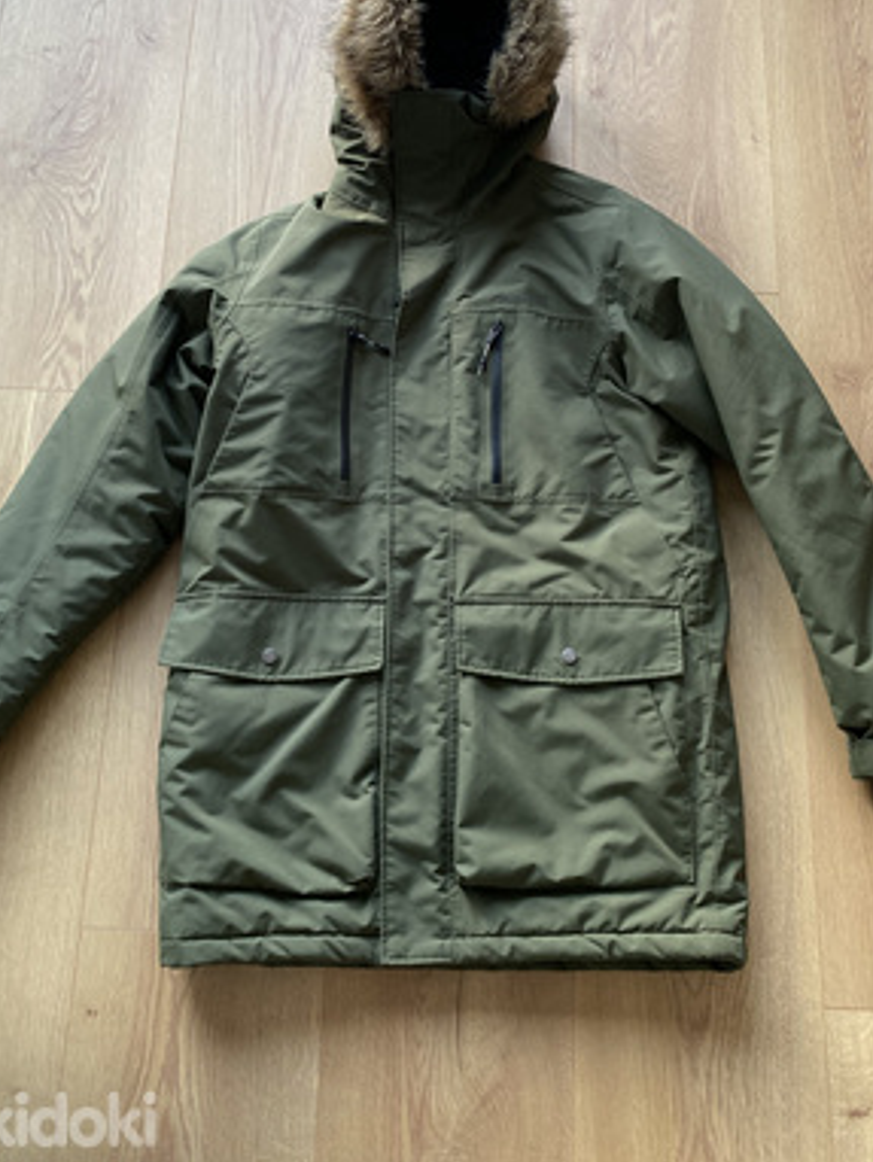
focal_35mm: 34
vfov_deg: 53.6
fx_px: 1142
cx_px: 424
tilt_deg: -72.1
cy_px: 465
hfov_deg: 41.8
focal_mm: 4.25
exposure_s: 1/60
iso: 160
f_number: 1.8
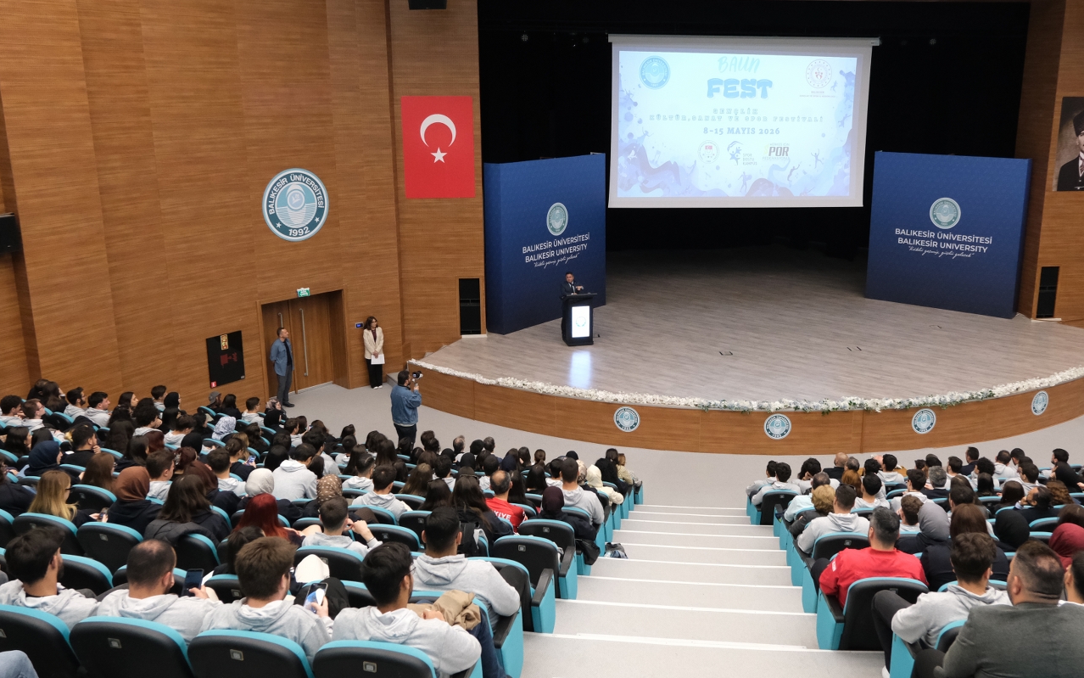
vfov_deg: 40.5
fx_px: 916
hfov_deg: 61.1
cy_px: 296
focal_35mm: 31
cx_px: 605
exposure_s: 1/60
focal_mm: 16
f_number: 4
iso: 3200
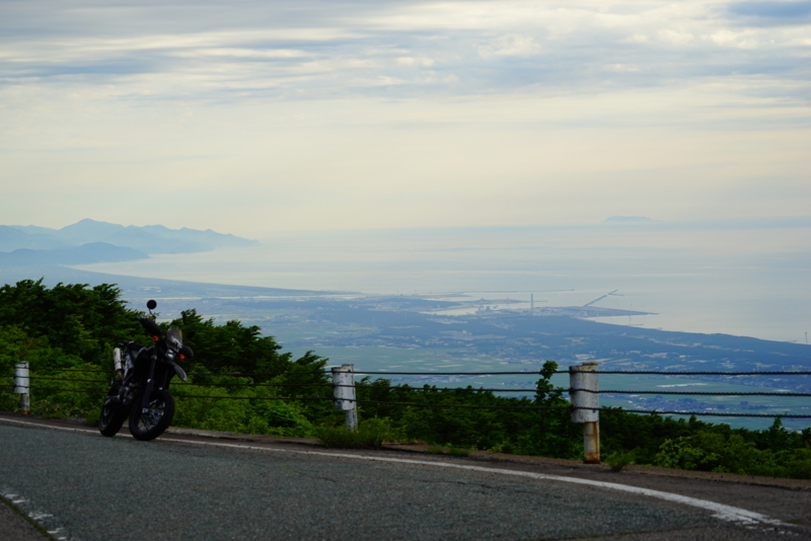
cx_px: 406
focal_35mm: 103
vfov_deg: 13.3
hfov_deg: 19.8
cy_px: 270
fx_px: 2321
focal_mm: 103
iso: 100
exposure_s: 1/200
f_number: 6.7
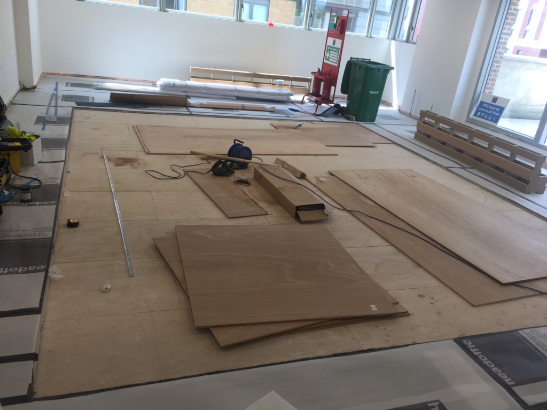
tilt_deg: -22.4
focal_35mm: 29
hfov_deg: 61.7
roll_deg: -7.8
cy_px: 205
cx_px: 274
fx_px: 458
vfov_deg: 48.2
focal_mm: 4.15
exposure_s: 1/124
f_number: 2.2
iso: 32
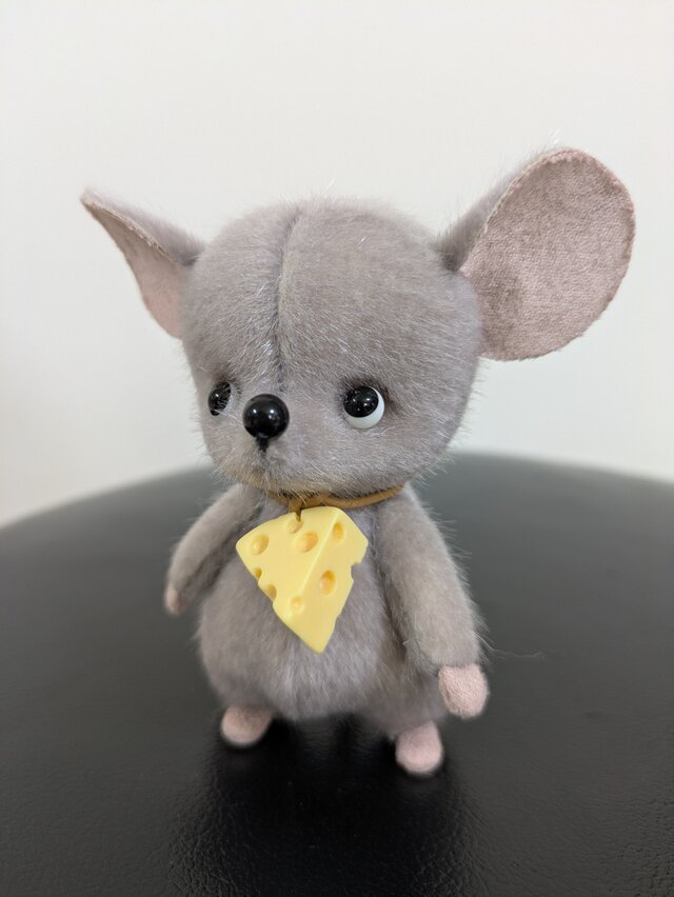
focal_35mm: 25
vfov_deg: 69.4
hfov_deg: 54.9
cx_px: 337
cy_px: 448
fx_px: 648
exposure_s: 1/25
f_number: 1.89
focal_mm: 5.43
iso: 169
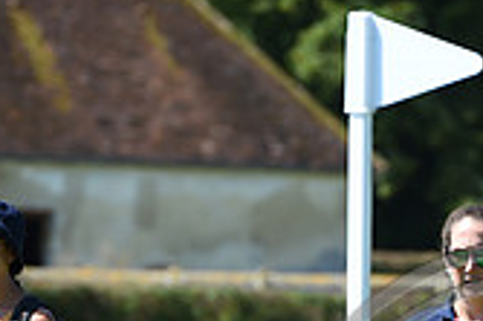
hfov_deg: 3.0
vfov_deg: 2.0
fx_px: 9302
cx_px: 521
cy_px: 495
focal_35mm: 694
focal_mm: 200
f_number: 5
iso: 200
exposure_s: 1/1000
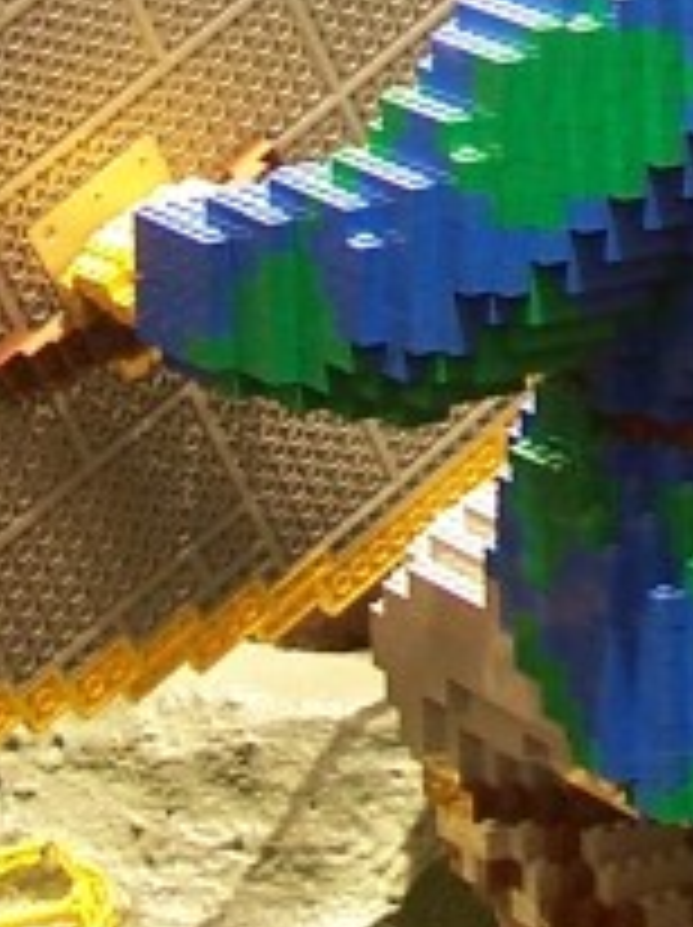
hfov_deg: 5.7
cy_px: -742
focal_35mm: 254
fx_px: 6794
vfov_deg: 7.6
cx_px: 1197
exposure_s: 1/3
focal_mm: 8.5
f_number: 3
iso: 80
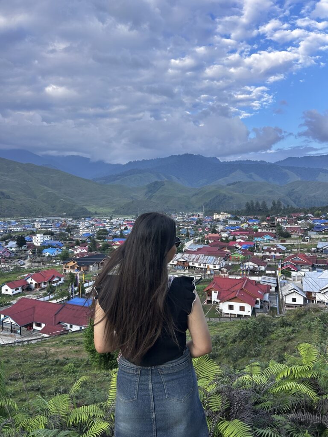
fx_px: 328
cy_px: 218
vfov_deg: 67.3
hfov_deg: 53.1
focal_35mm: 26
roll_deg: -0.2
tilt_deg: -2.4
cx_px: 164
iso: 50
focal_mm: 5.7
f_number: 1.5
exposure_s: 1/723
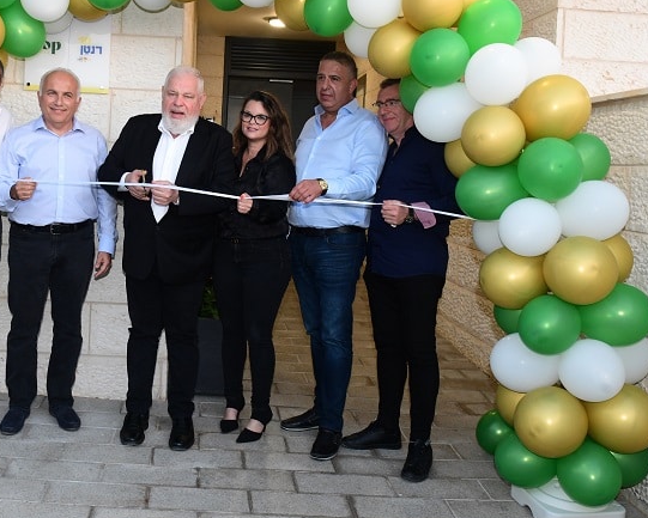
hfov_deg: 44.0
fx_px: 786
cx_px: 208
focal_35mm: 41
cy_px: 197
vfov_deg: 36.3
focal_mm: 24
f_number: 8
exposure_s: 1/60
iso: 1600
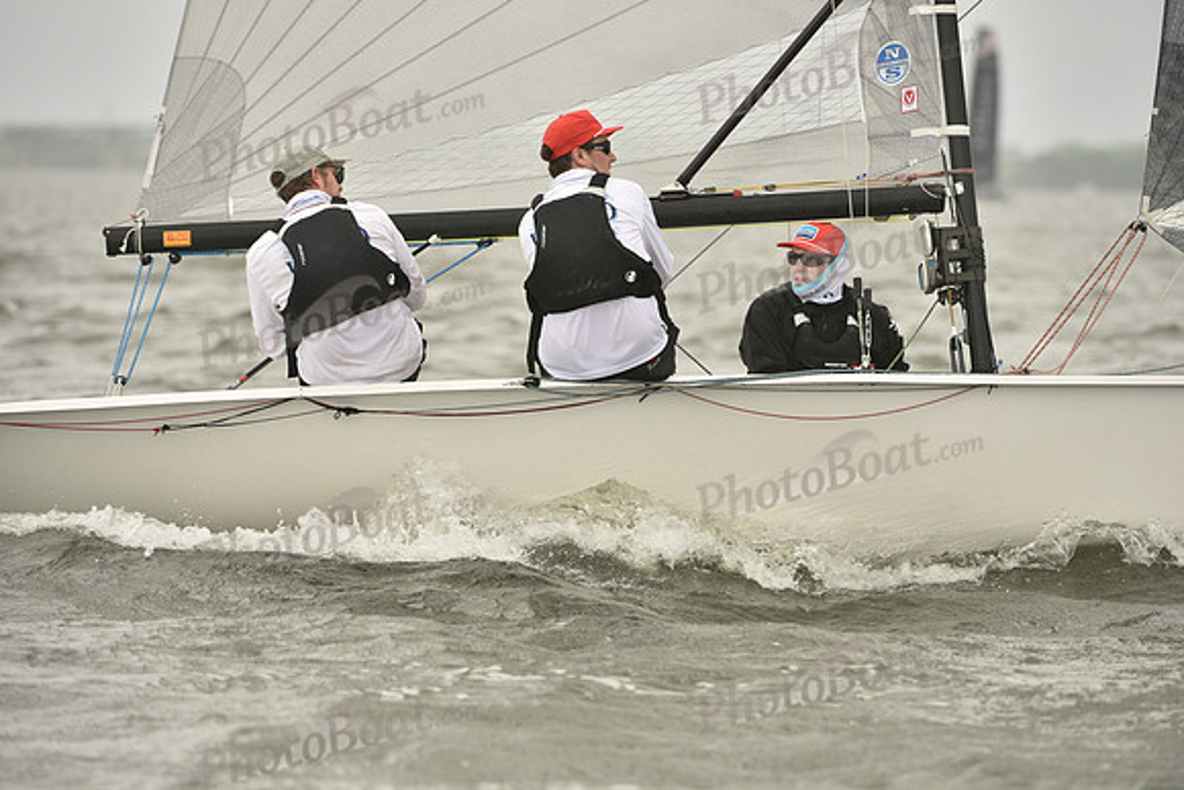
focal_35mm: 340
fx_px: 11184
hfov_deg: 6.1
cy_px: 395
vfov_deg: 4.0
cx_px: 592
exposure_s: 1/1250
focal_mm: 340
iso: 320
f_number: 5.6
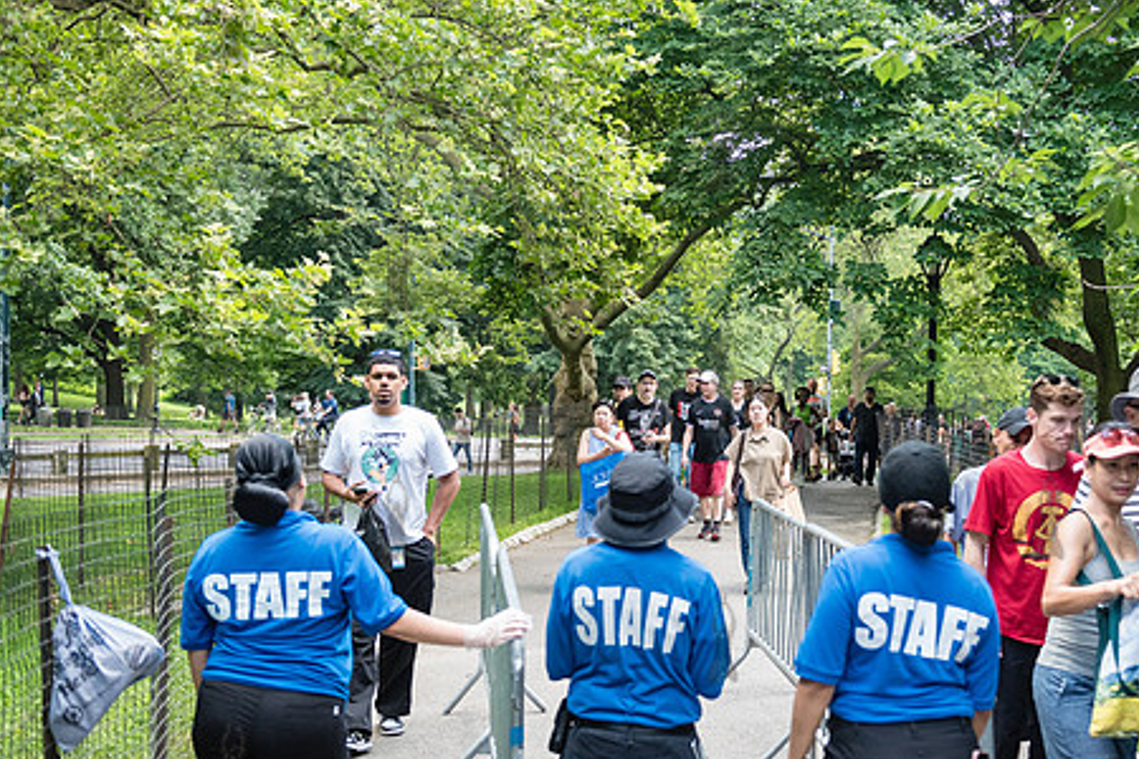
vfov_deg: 27.5
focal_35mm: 49
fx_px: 1550
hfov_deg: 40.0
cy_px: 393
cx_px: 721
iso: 2000
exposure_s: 1/640
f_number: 3.2
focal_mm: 38
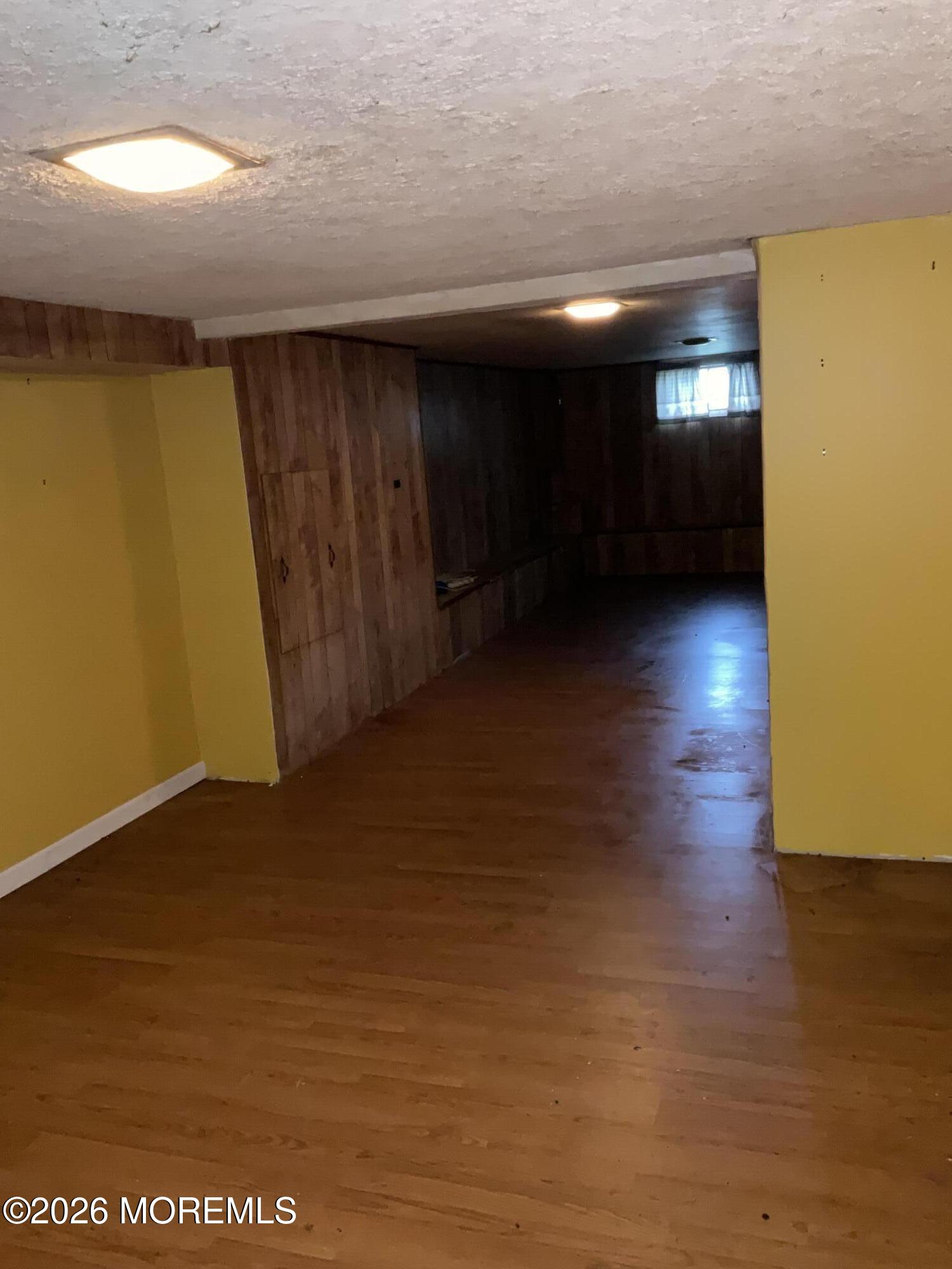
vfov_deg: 61.7
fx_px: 1063
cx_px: 476
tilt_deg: -10.8
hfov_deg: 48.2
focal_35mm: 29
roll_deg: +4.7
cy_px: 634
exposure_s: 1/16
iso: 250
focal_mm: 3
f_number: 1.8
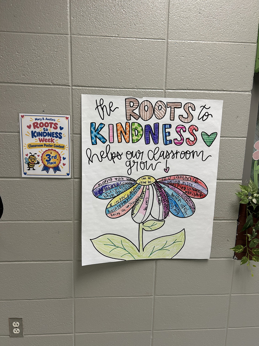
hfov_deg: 53.1
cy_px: 173
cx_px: 130
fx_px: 259
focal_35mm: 26
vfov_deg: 67.3
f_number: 1.5
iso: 125
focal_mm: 5.7
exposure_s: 1/120
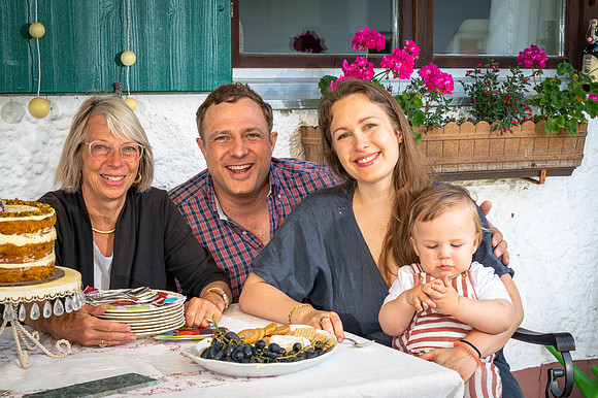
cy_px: 210
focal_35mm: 73
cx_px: 315
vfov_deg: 18.7
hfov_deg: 27.8
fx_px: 1206
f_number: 9
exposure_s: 1/200
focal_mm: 69
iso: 250
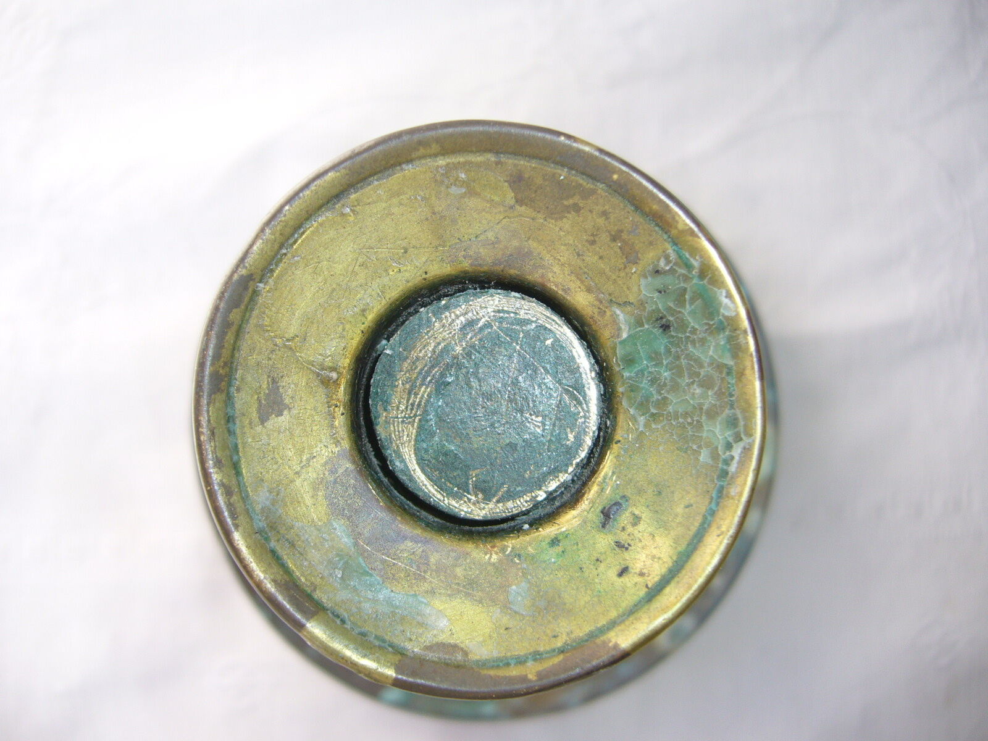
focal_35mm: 35
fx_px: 999
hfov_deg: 52.6
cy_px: 370
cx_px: 494
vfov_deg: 40.7
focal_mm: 5.8
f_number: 2.8
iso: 80
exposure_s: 1/160
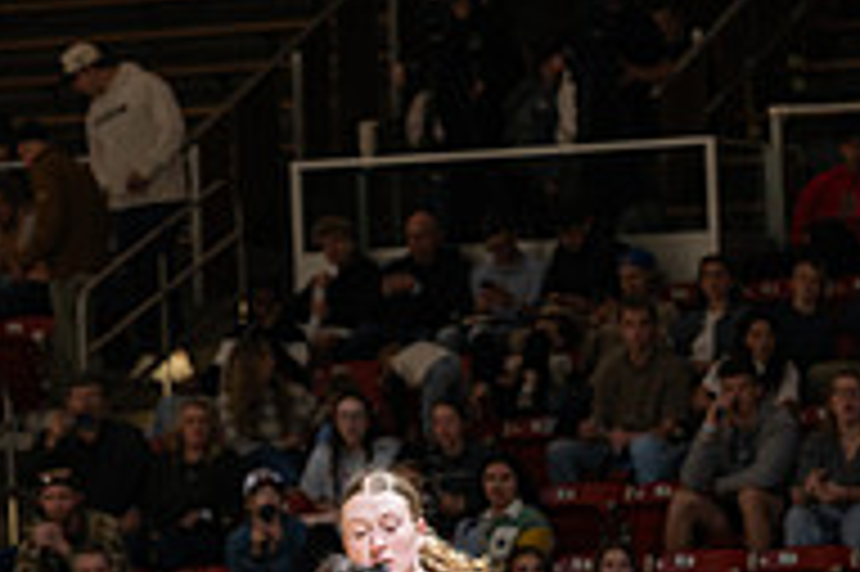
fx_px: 5943
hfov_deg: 8.2
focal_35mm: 249
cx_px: 1108
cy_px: 799
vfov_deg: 5.5
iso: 80
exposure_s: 1/100
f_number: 4.5
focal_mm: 82
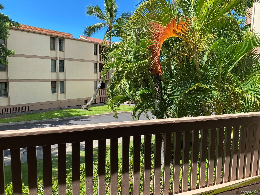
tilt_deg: -9.2
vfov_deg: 53.1
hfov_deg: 67.3
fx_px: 195
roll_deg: -0.4
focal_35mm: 26
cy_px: 98
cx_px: 130
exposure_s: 1/905
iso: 32
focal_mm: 4.25
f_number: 1.8
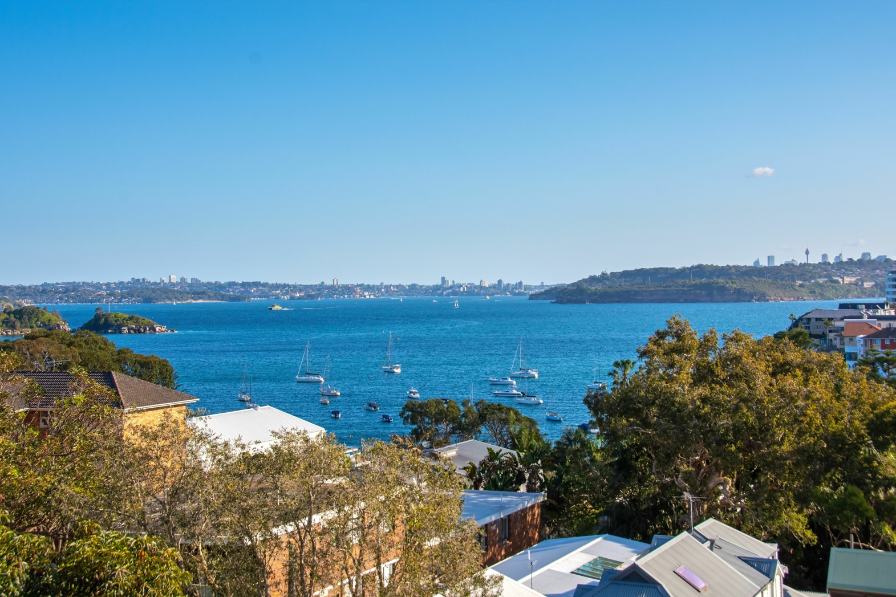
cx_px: 453
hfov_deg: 36.2
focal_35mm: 55
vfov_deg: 24.6
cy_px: 302
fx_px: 1369
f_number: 8
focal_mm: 36
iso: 100
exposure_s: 1/500
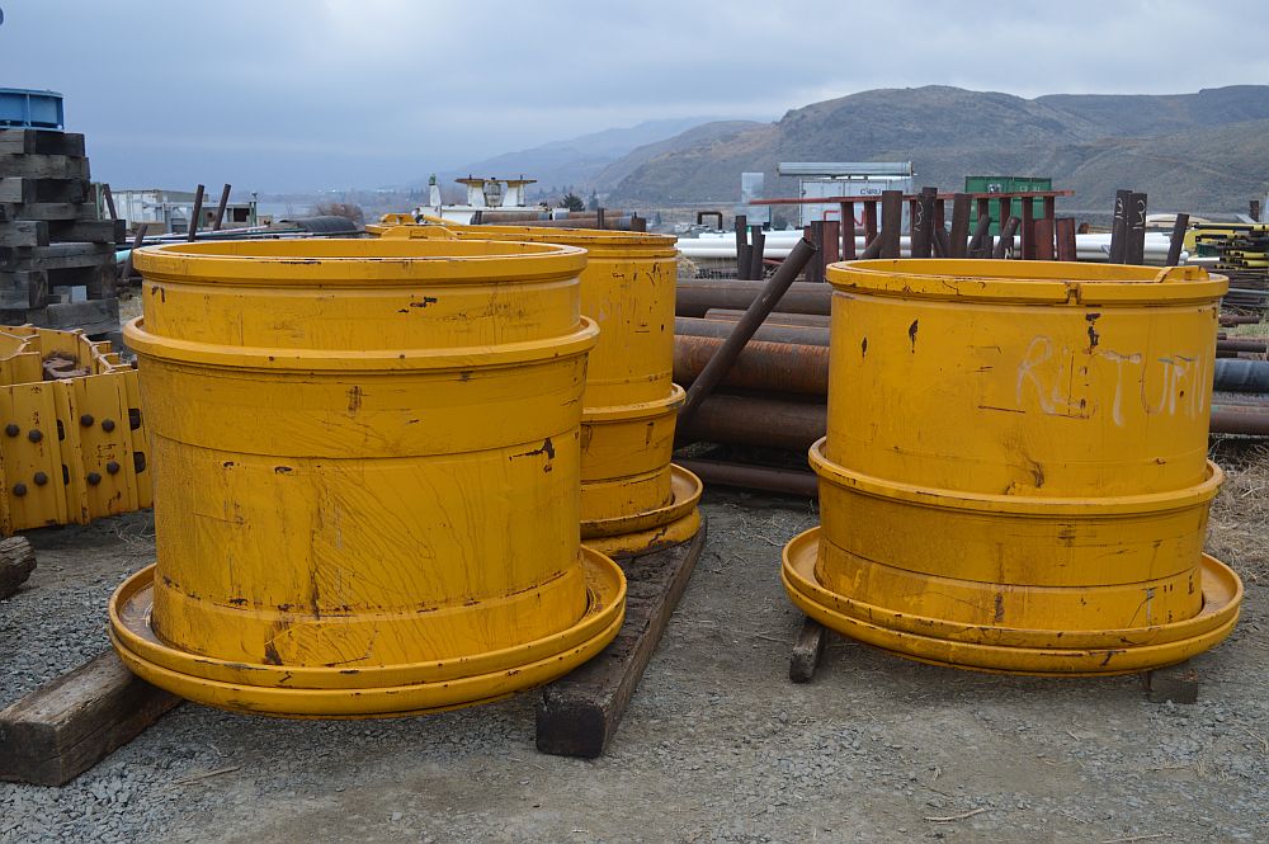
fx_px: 1374
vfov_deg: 34.2
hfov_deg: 49.6
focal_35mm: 39
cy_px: 422
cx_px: 634
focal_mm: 26
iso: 400
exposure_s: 1/125
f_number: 5.6
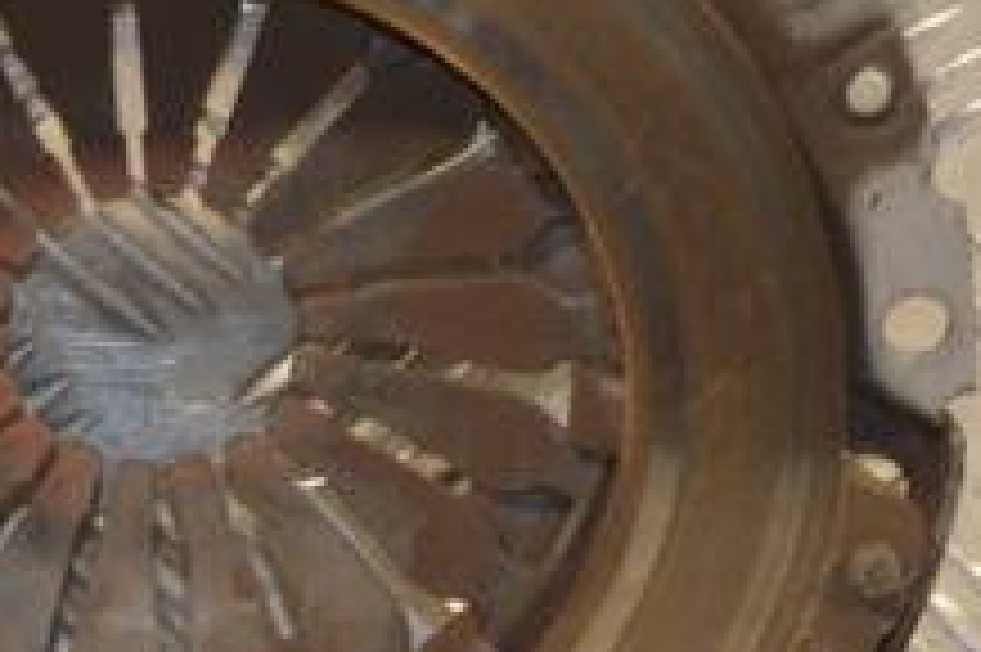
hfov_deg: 9.0
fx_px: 6191
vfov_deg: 6.0
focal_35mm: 227
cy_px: 391
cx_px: 122
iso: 640
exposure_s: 1/60
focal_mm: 55
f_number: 5.6
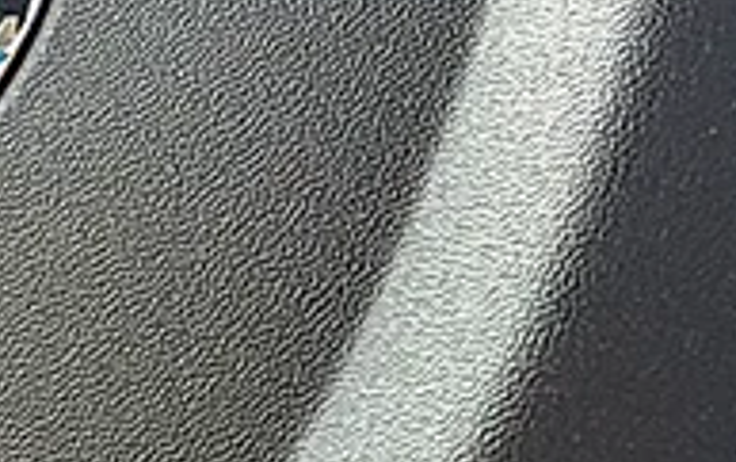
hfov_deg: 11.8
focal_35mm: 169
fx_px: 3393
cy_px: -94
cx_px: -378
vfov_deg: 7.7
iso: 80
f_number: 1.78
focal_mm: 6.86
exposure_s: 1/492
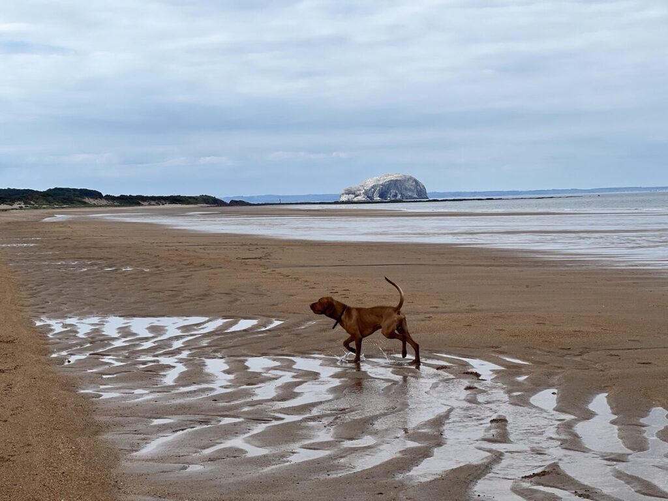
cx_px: 334
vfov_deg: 19.1
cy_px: 250
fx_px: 1486
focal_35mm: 77
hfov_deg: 25.3
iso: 32
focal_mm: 9
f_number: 2.8
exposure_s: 1/889
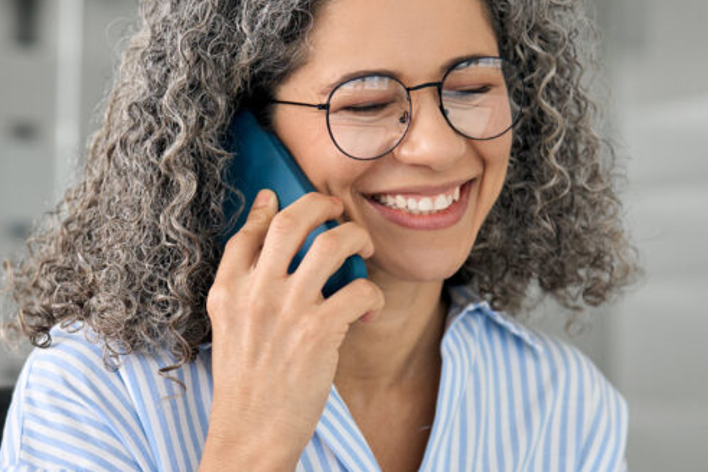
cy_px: 371
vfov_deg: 8.3
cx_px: 170
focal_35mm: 165
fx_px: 3244
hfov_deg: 12.4
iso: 200
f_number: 1.8
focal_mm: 50
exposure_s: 1/250
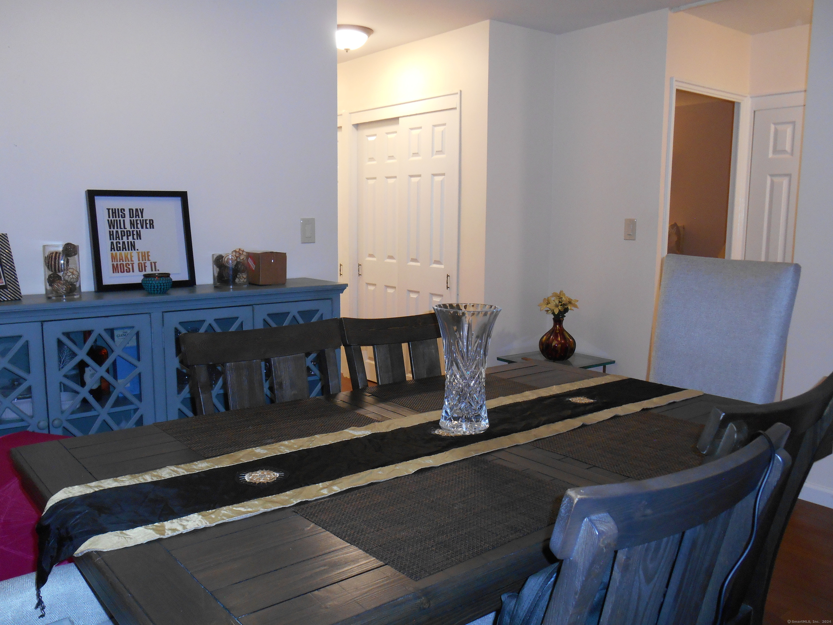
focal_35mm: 31
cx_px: 416
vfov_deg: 45.4
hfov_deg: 58.4
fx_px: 746
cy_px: 312
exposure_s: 1/25
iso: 220
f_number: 3.6
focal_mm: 5.5
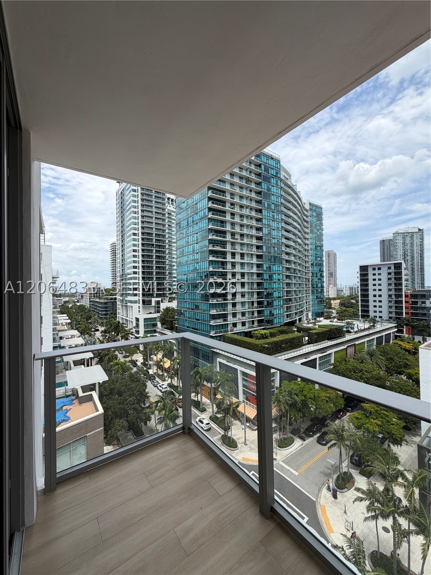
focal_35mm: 14
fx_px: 232
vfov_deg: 102.1
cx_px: 216
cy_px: 288
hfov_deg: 85.7
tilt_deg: +0.2
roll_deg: +0.3
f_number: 2.2
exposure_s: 1/770
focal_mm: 2.22
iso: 25
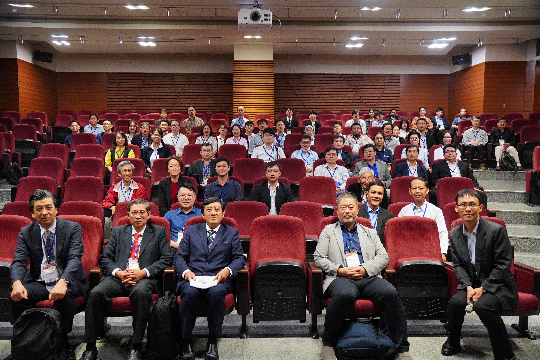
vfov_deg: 38.4
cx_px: 270
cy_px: 180
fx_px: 517
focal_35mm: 34
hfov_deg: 55.1
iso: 1000
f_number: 3.2
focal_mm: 23
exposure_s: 1/100
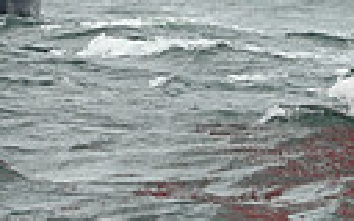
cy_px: -547
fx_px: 4226
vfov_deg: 2.9
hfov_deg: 4.8
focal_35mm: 438
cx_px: 444
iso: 400
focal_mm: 95
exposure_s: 1/800
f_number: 6.3
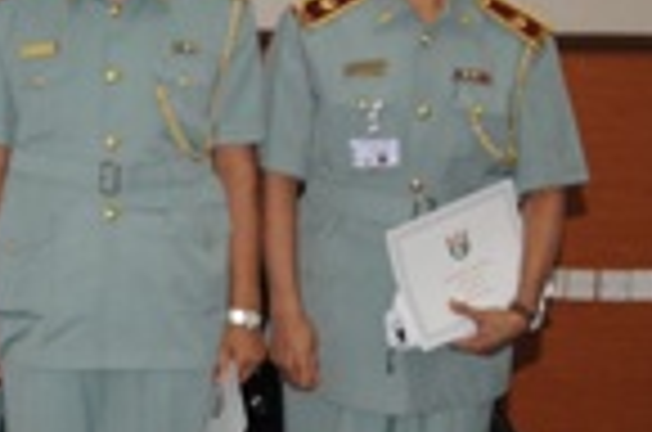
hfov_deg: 10.0
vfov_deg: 7.3
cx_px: -778
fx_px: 3361
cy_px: 117
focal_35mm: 186
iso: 400
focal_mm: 28
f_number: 5.6
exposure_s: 1/60
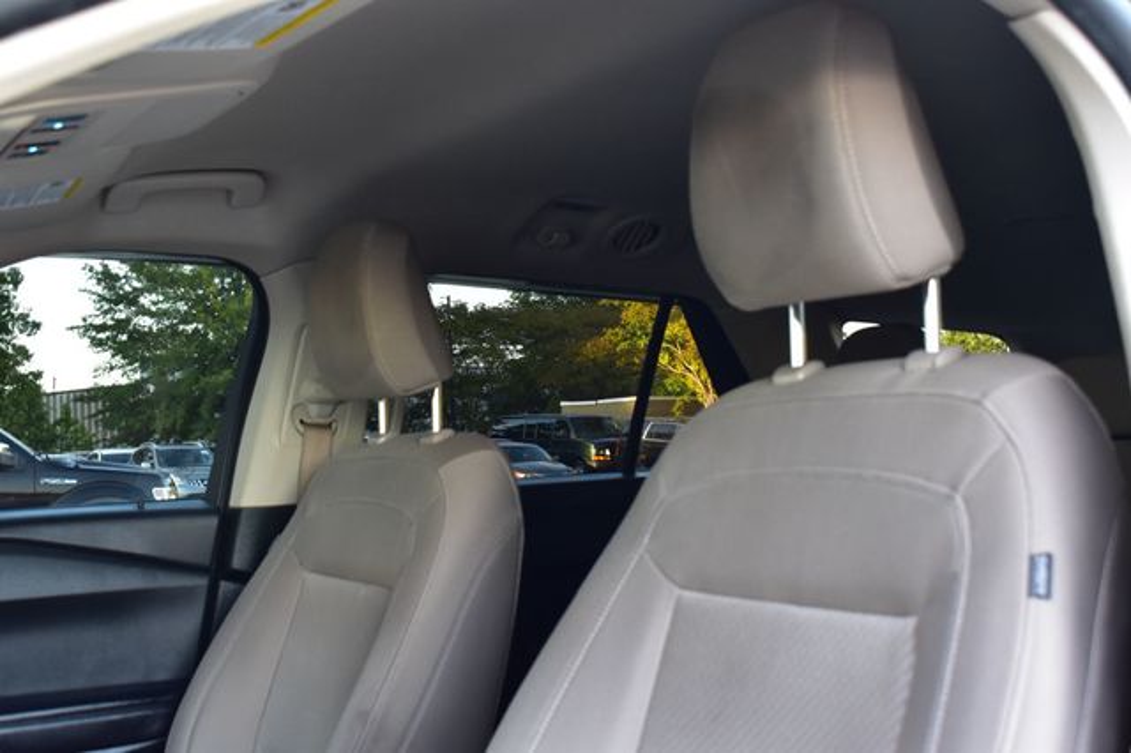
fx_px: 1319
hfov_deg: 46.4
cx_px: 566
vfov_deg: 31.9
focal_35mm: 42
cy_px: 376
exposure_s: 1/15
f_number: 6.3
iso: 720
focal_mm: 28
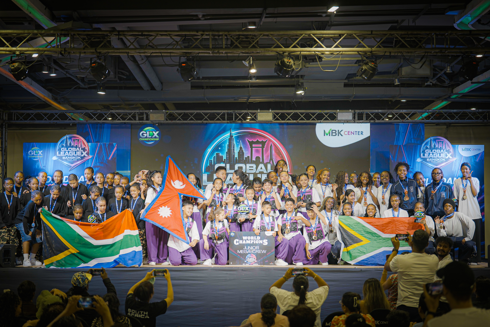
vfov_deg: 19.5
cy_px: 164
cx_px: 245
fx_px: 953
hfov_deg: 28.8
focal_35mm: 70
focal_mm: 70
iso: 200
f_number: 2.8
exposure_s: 1/125
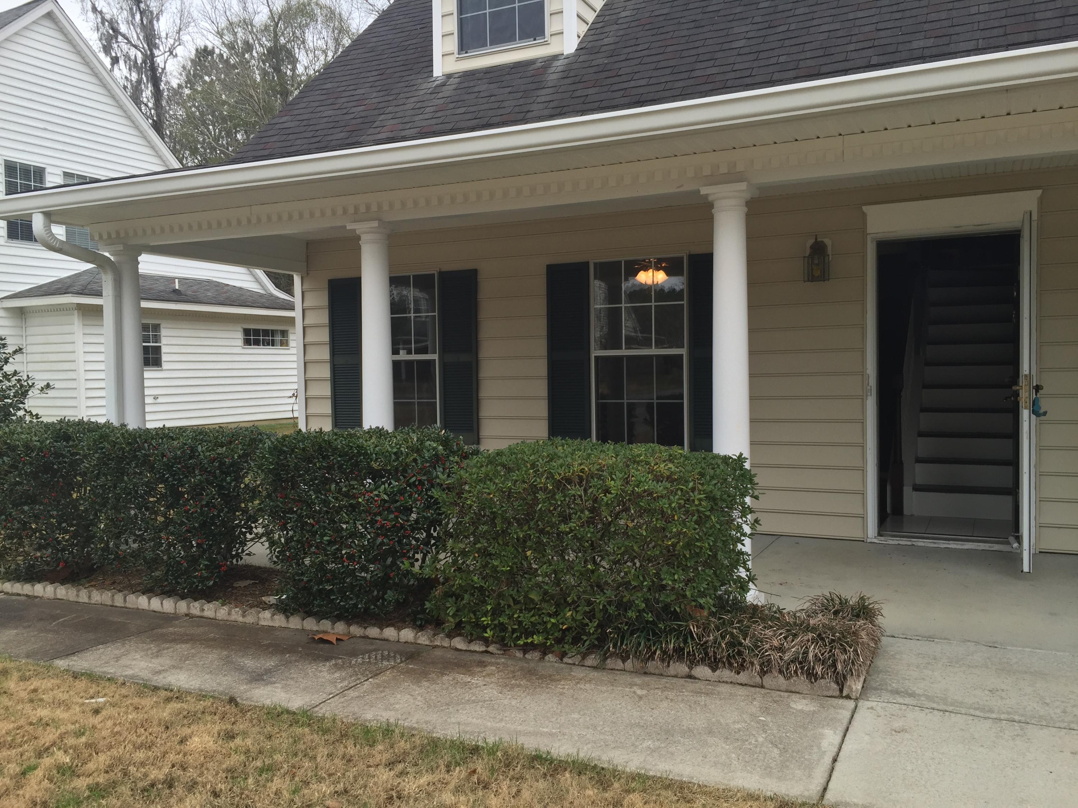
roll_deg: +0.8
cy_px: 404
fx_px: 903
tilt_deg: -2.0
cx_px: 539
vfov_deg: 48.2
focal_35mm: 29
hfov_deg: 61.7
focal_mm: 4.15
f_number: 2.2
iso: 32
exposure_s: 1/184
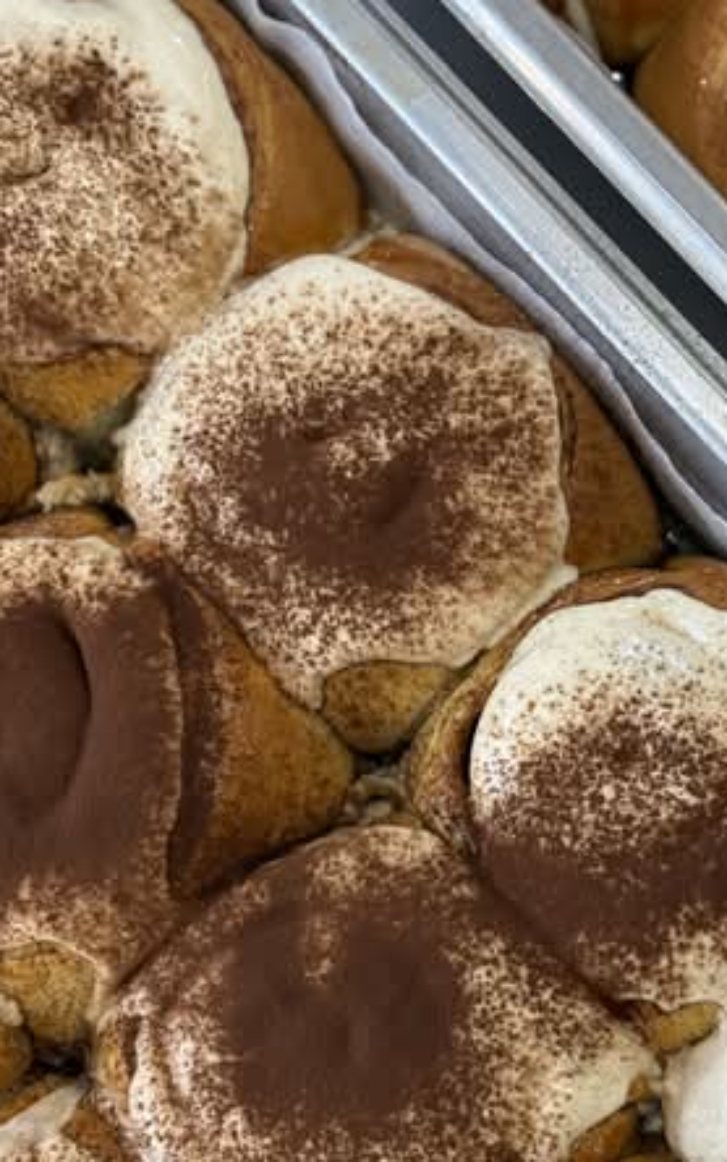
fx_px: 2659
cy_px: 666
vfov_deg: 24.6
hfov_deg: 15.5
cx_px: 460
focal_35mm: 84
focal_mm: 6.76
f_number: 1.78
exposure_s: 1/60
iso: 160
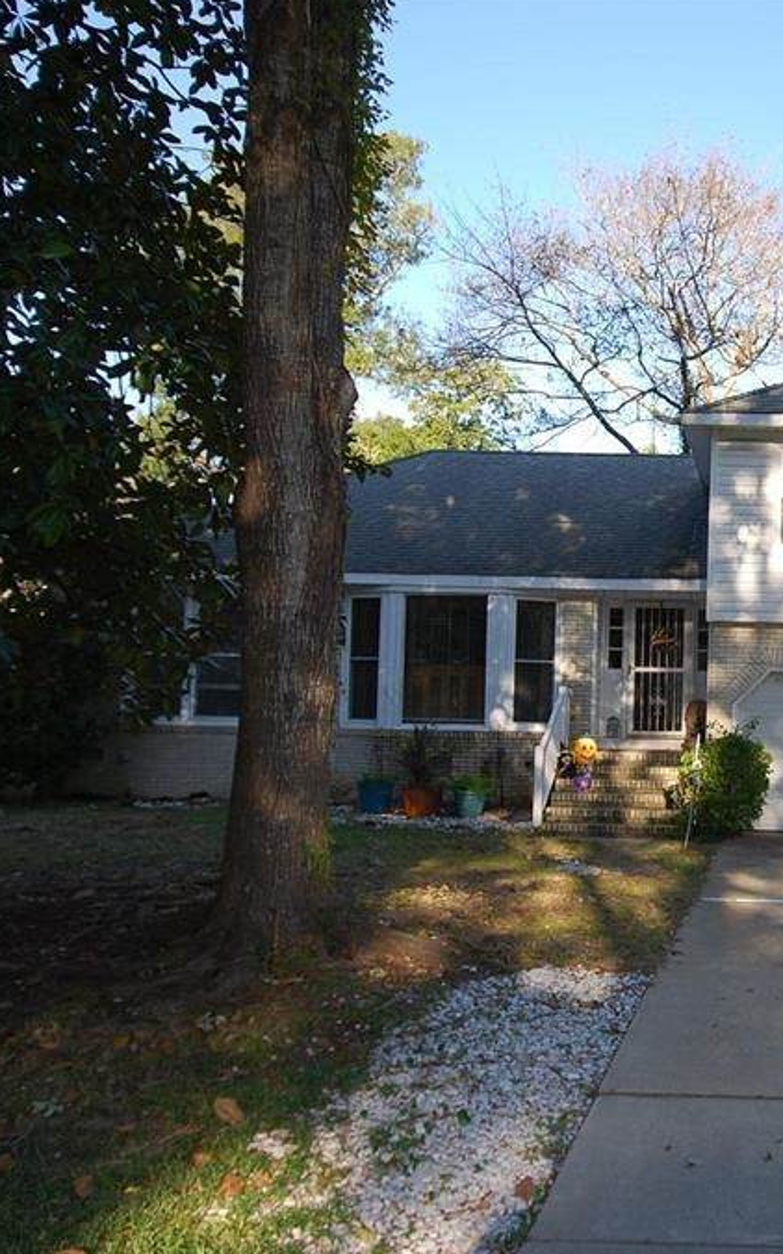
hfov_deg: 33.6
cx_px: 766
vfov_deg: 55.6
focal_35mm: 35
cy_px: 626
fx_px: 1188
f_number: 4.2
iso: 100
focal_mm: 15
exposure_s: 1/200
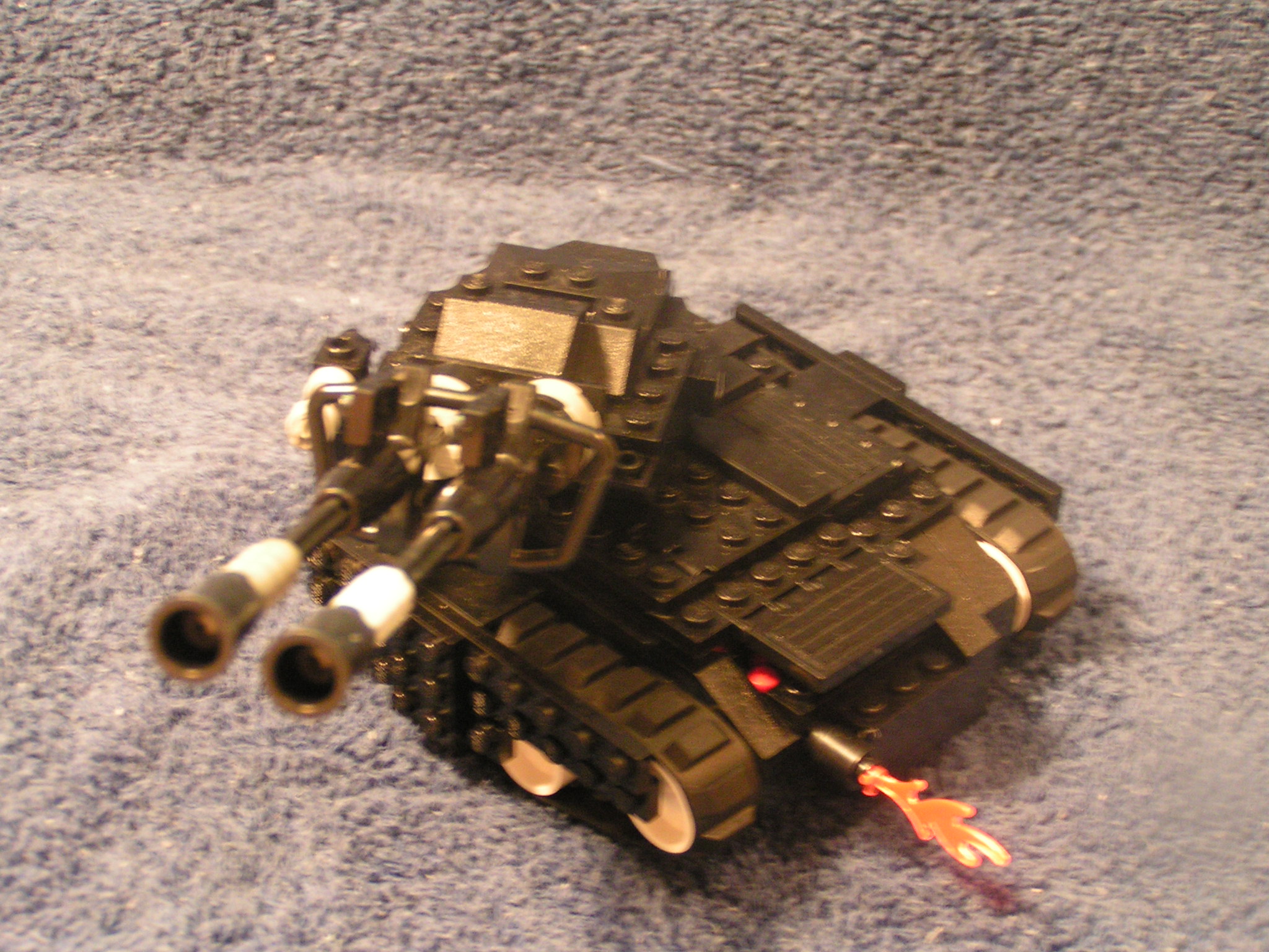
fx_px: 2639
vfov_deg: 20.4
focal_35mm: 72
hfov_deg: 27.0
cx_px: 634
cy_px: 476
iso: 200
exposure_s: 1/2
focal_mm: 11
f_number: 3.2
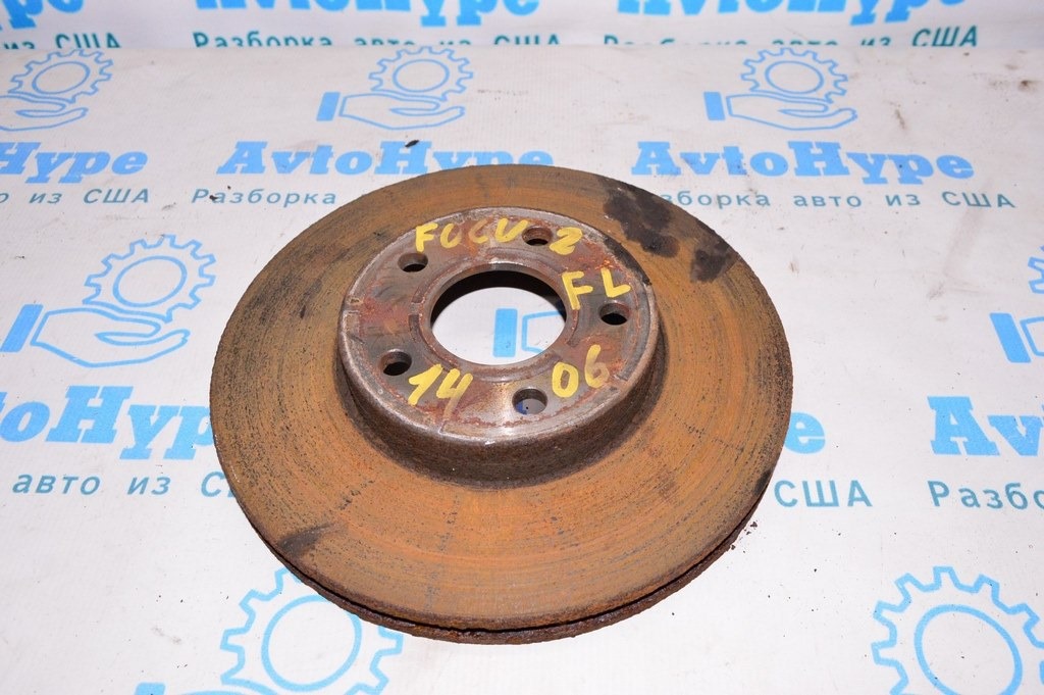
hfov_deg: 62.0
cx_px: 522
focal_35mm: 30
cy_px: 348
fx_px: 869
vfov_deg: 43.5
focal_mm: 20
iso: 1600
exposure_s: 1/200
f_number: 8
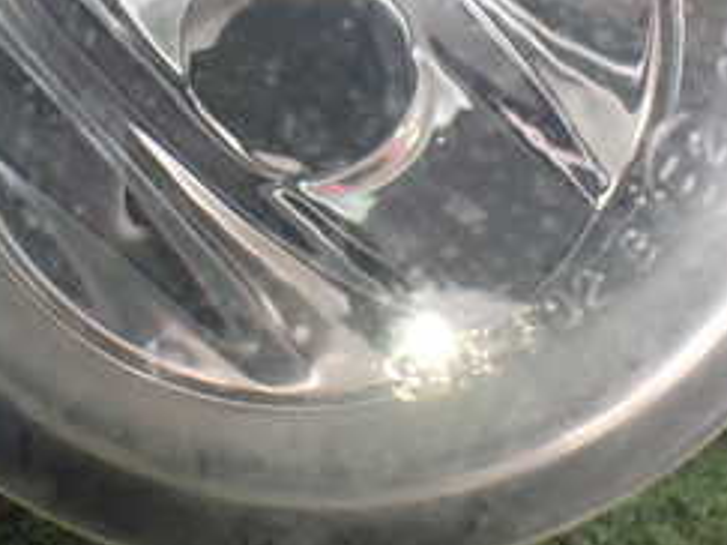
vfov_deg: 19.6
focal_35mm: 74
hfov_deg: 26.3
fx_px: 1553
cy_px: 69
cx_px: 284
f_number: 2.3
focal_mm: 5.4
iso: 800
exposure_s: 1/60
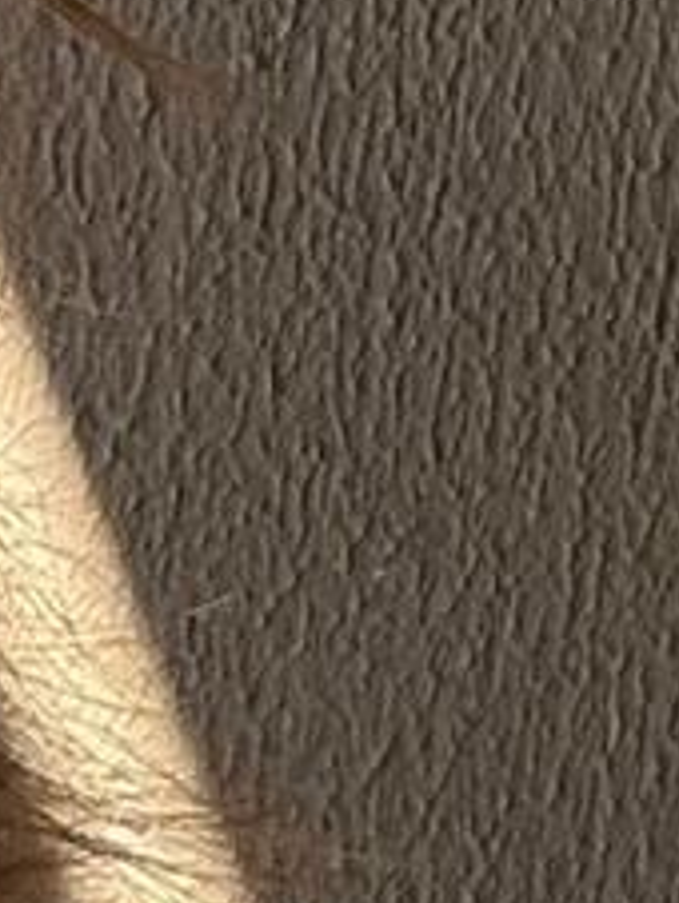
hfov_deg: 6.4
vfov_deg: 9.3
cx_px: -1370
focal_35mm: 212
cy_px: 62
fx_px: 5534
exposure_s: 1/121
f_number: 1.9
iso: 20
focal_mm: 2.69
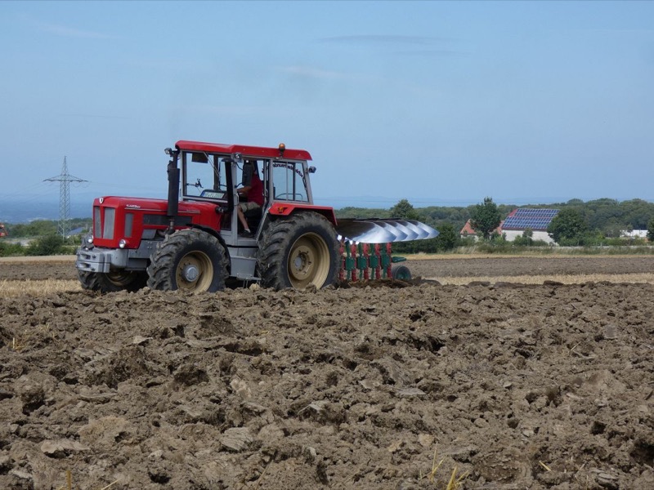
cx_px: 327
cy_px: 245
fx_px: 1984
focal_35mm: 105
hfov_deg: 18.7
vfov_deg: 14.1
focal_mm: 18.8
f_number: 4.9
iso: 80
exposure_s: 1/640
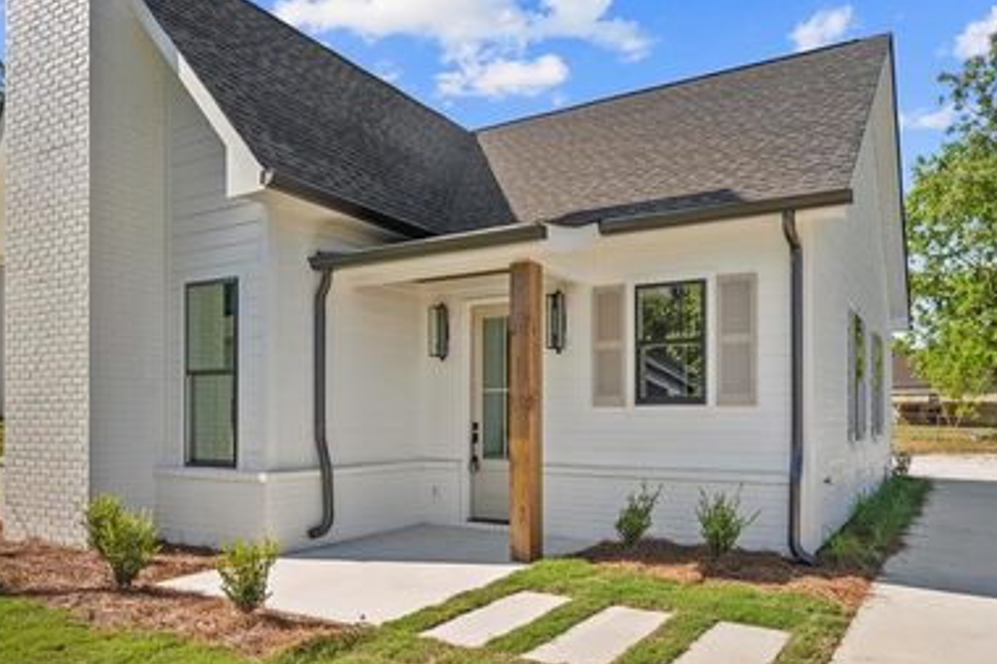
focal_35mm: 25
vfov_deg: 50.7
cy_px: 416
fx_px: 692
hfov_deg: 71.1
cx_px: 577
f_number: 8
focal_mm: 19
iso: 100
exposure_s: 1/30
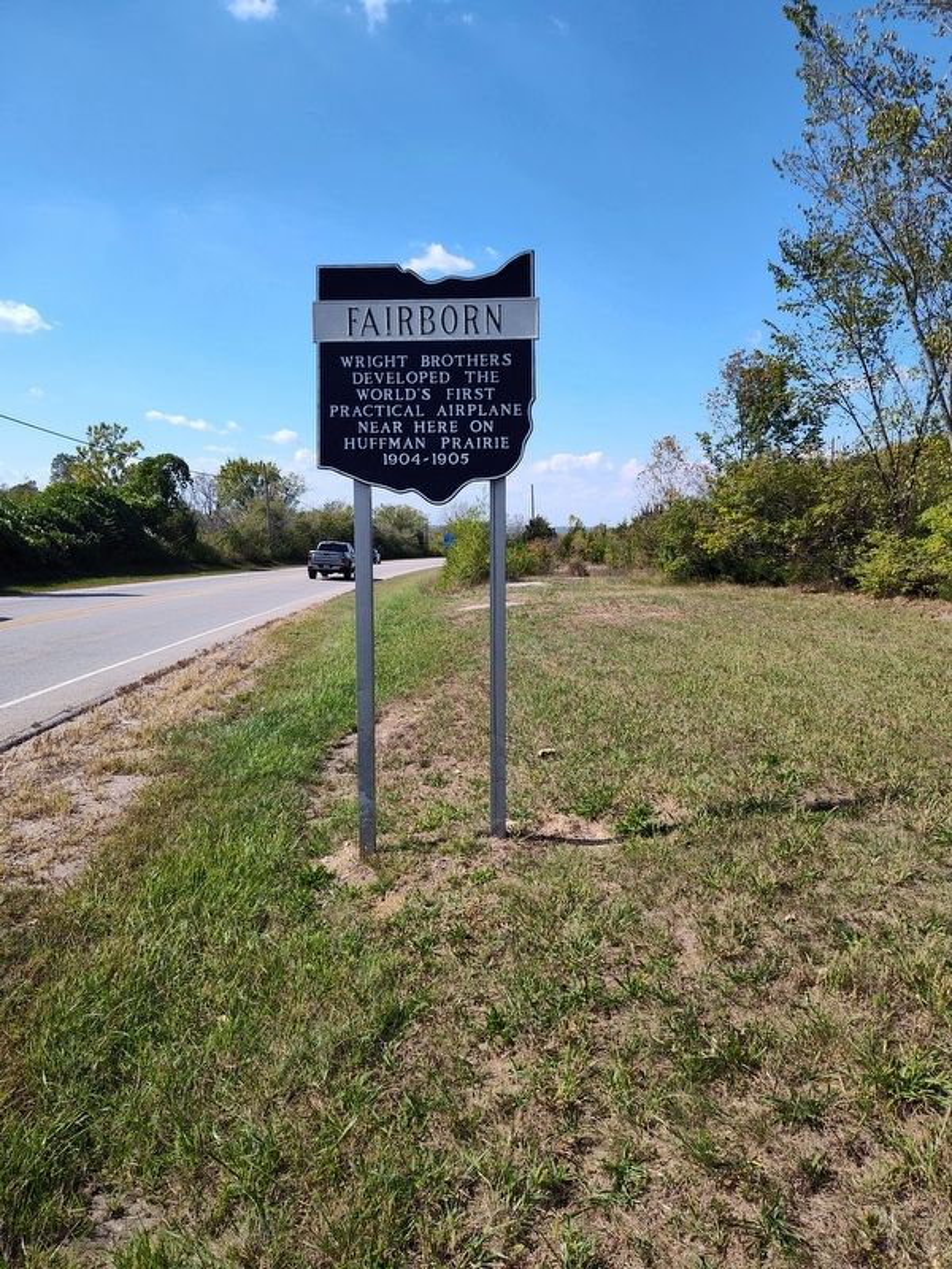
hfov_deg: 58.9
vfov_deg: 73.9
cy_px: 634
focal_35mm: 23
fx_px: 843
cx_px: 476
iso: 100
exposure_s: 1/1263
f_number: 1.8
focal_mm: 5.56
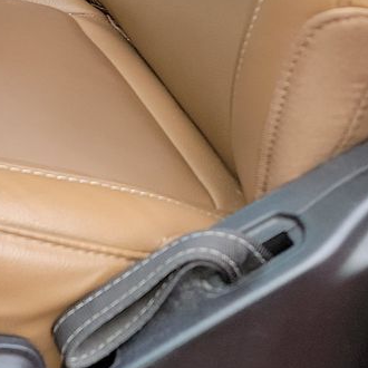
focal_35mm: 103
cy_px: -129
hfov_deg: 15.0
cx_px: -264
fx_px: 1239
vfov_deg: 15.9
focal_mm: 6.7
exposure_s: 1/59
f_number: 1.8
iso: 73
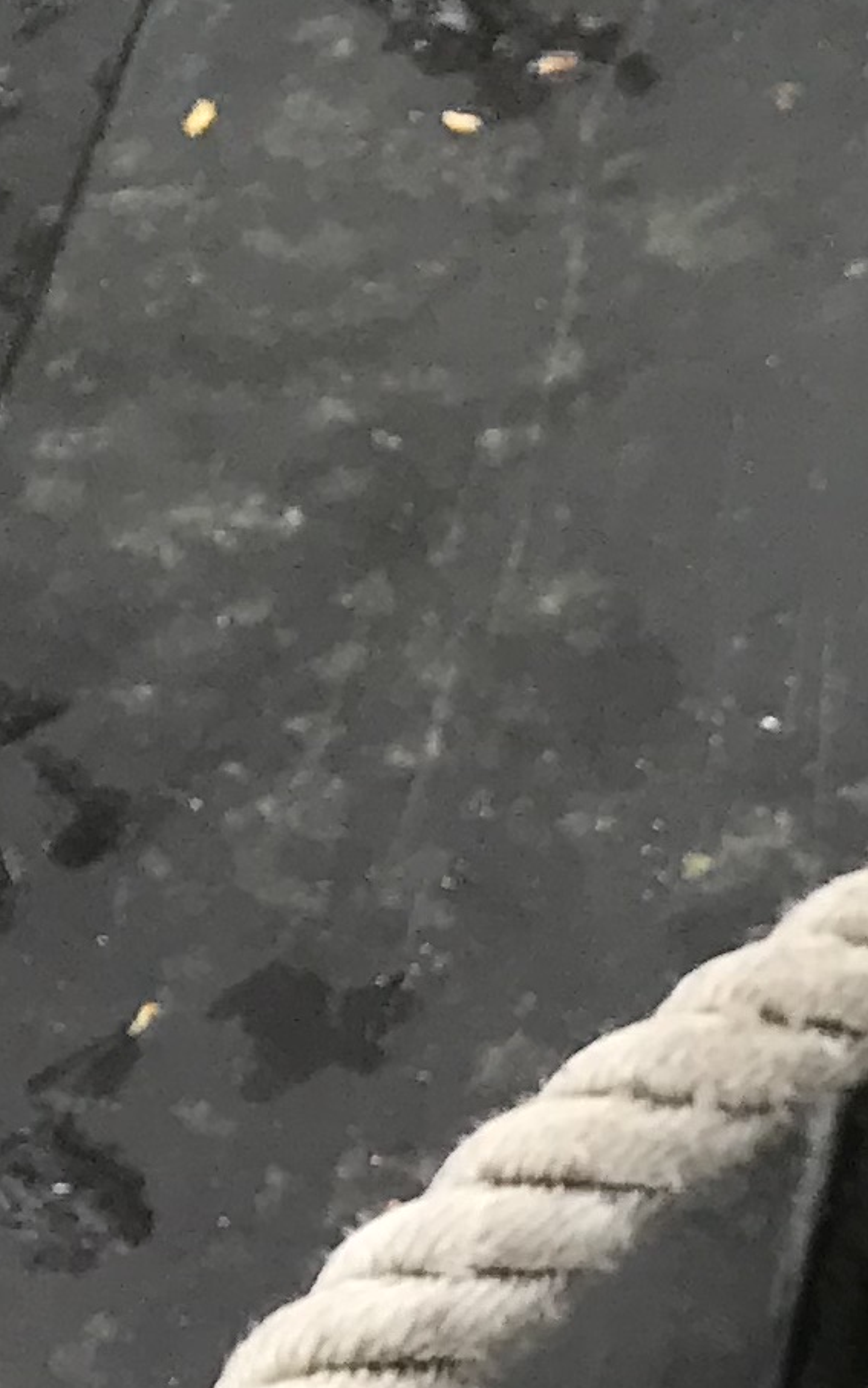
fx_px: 4995
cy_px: 2271
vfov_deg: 14.4
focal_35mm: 132
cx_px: 2852
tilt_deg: -62.5
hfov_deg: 8.1
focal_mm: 3.99
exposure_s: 1/372
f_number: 1.8
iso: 20
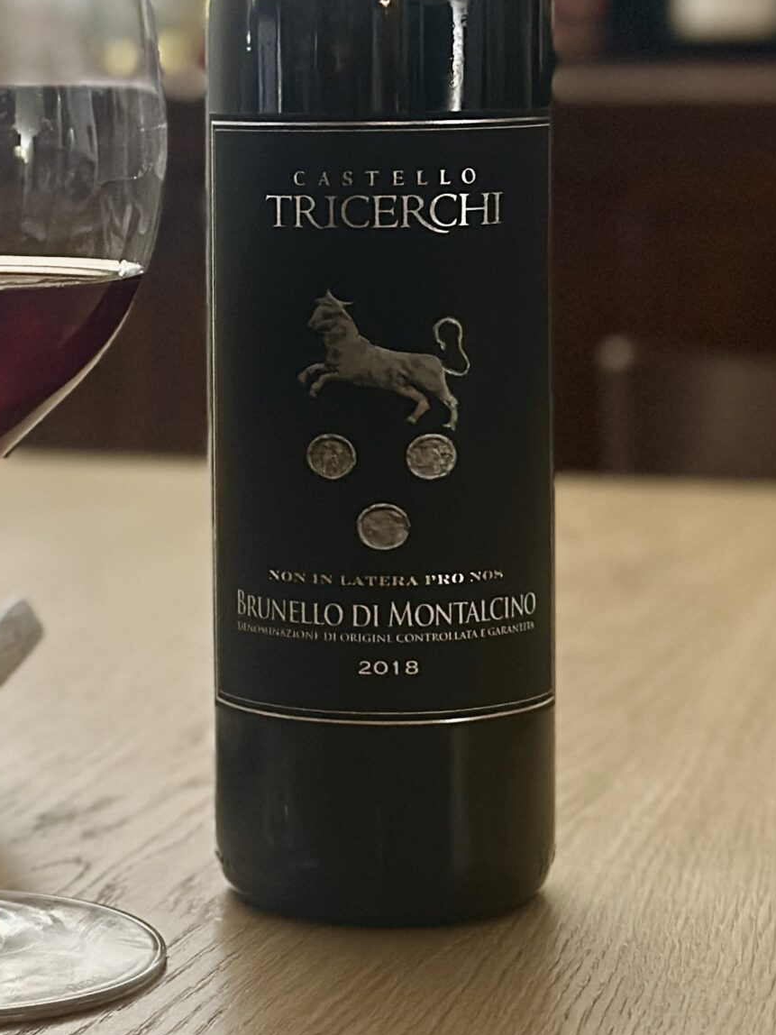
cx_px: 50
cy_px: 281
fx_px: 3198
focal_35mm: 107
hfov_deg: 13.7
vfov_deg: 18.3
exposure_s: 1/33
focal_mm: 6.86
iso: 800
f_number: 1.78
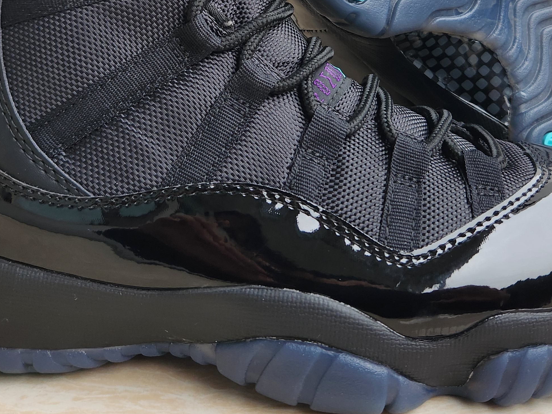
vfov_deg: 29.2
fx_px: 750
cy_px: 17
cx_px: 268
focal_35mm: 47
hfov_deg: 40.4
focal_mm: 5.4
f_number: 1.8
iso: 100
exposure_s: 1/180
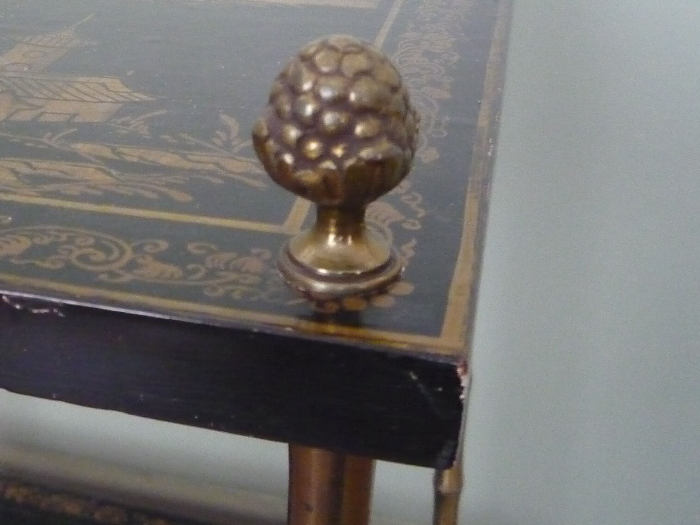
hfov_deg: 34.0
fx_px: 1112
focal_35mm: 55
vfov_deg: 26.2
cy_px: 119
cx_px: 150
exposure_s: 1/50
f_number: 3.3
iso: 800
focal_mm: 5.2
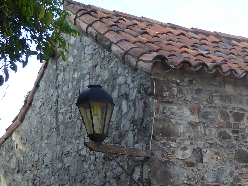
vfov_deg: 13.4
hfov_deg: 17.6
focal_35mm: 107
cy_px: 224
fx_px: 766
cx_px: 290
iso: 80
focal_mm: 6.3
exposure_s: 1/160
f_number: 3.7
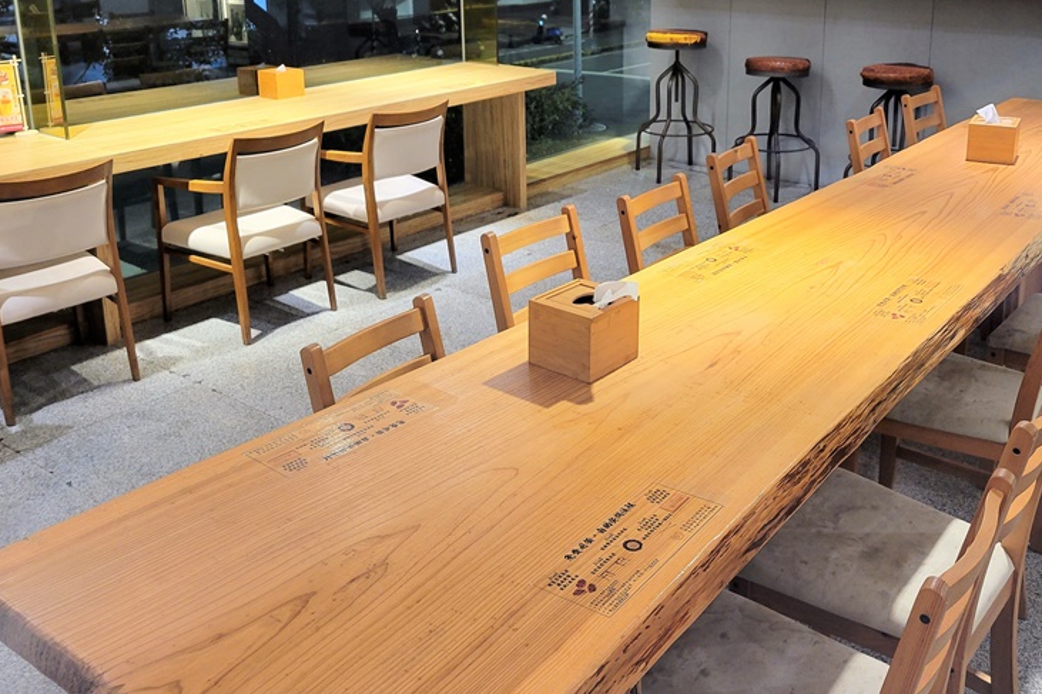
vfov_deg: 35.2
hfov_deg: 51.7
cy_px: 178
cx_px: 596
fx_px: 1071
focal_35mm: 37
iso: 200
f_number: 1.8
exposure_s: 1/59
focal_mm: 5.4
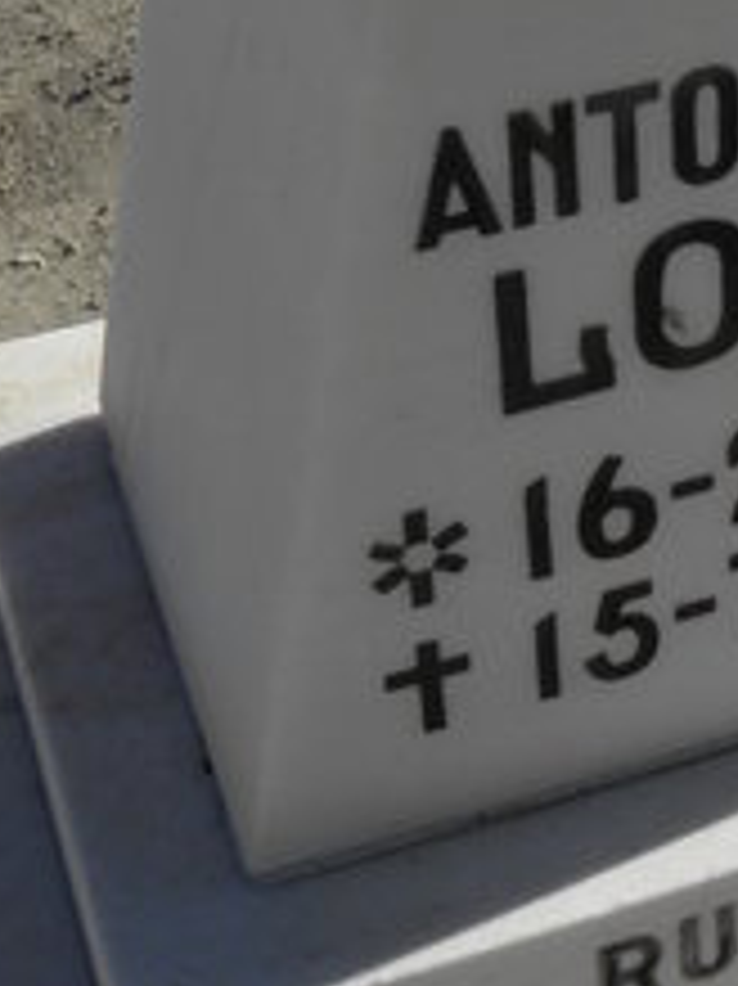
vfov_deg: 20.1
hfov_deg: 14.9
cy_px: 18
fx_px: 2703
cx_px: 918
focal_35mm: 95
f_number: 5.6
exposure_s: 1/500
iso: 64
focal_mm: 4.6
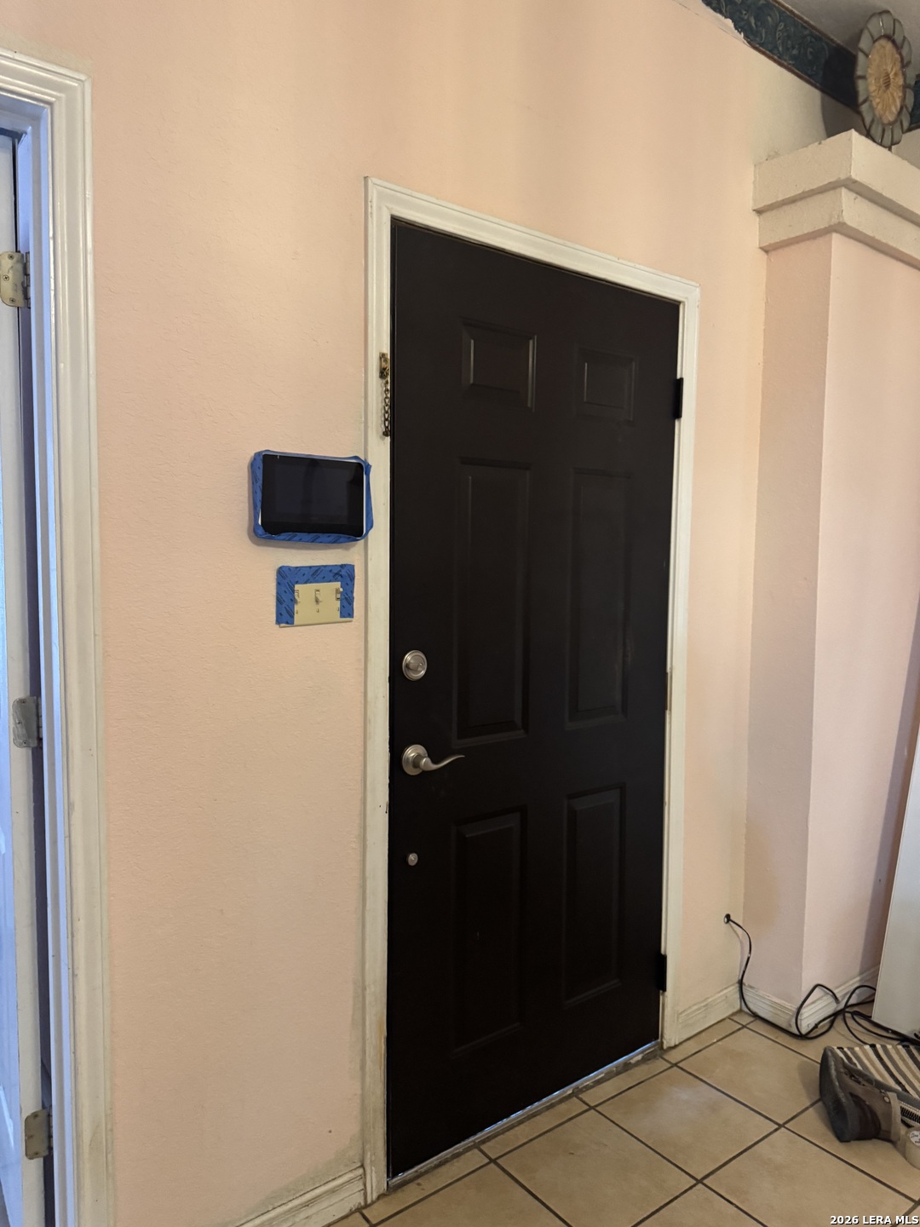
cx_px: 460
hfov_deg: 56.8
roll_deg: +0.8
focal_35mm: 24
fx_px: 850
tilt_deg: -2.7
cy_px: 614
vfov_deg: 71.6
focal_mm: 6.76
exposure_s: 1/40
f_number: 1.78
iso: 640
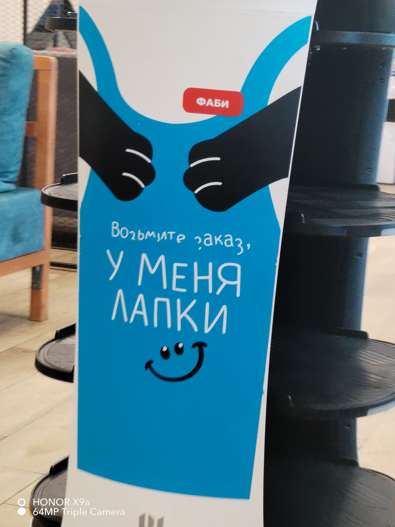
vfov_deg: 23.6
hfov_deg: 17.8
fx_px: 1263
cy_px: 264
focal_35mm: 83
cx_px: 198
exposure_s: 1/33.3
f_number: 1.8
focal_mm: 4.75
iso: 336
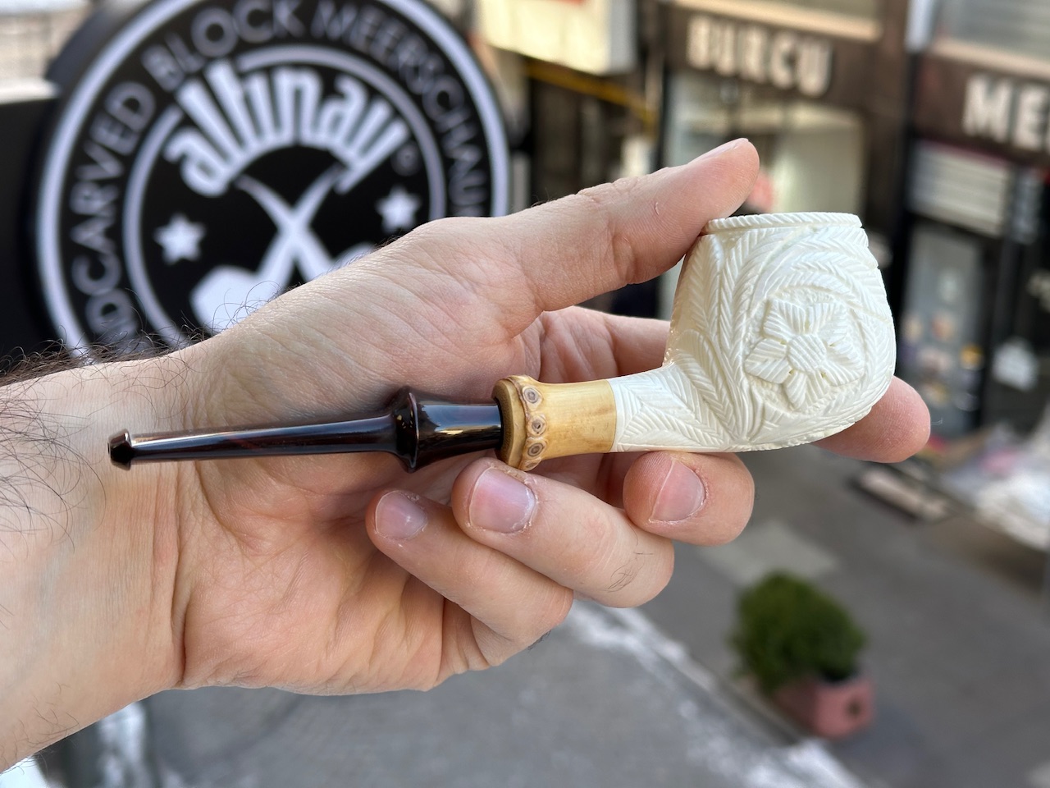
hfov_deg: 39.7
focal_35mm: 48
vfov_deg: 30.3
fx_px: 1456
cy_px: 394
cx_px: 525
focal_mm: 6.86
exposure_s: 1/478
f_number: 1.78
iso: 64
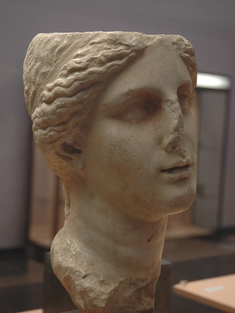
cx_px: 118
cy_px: 157
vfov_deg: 27.0
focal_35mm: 72
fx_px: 651
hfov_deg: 20.5
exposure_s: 1/40
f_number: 4.5
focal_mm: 44
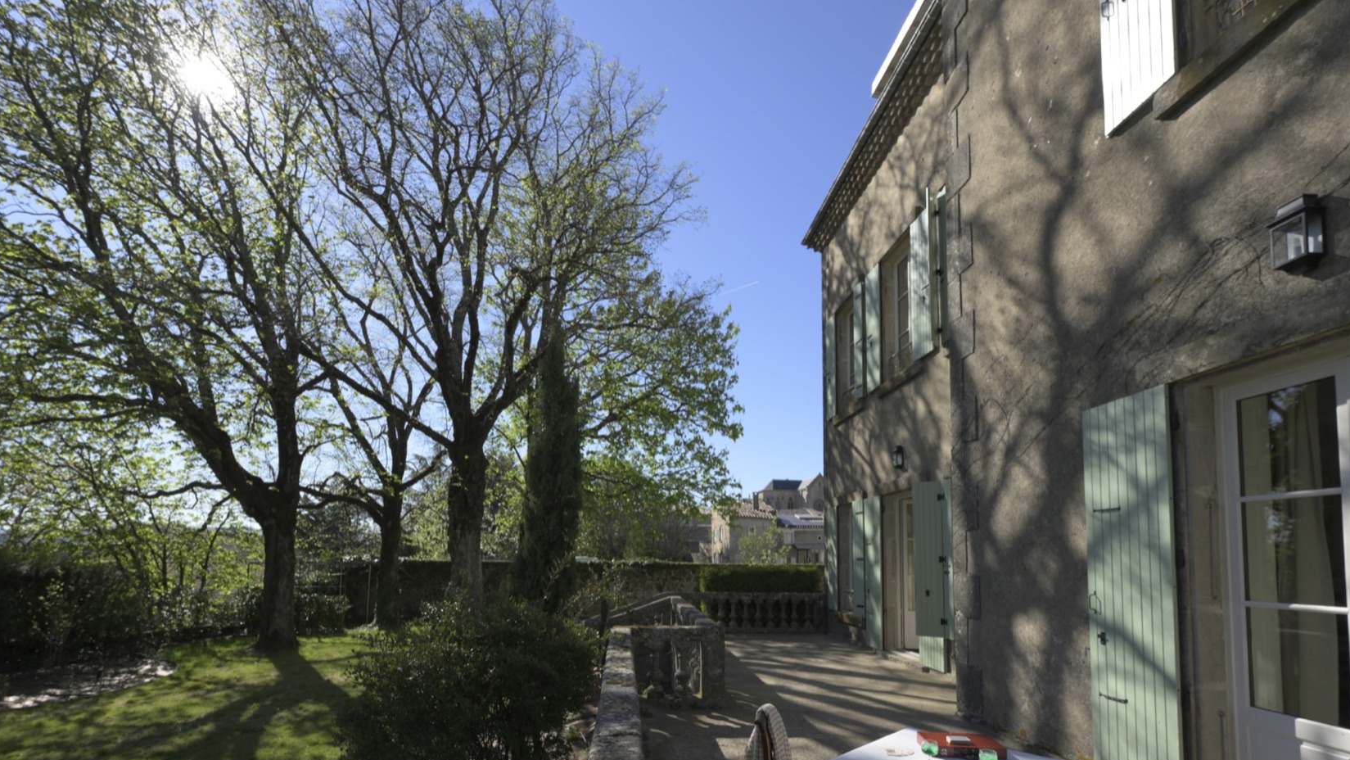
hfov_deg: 99.3
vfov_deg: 65.8
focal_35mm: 16
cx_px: 656
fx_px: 573
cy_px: 490
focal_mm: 14
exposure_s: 1/320
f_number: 6.3
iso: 100
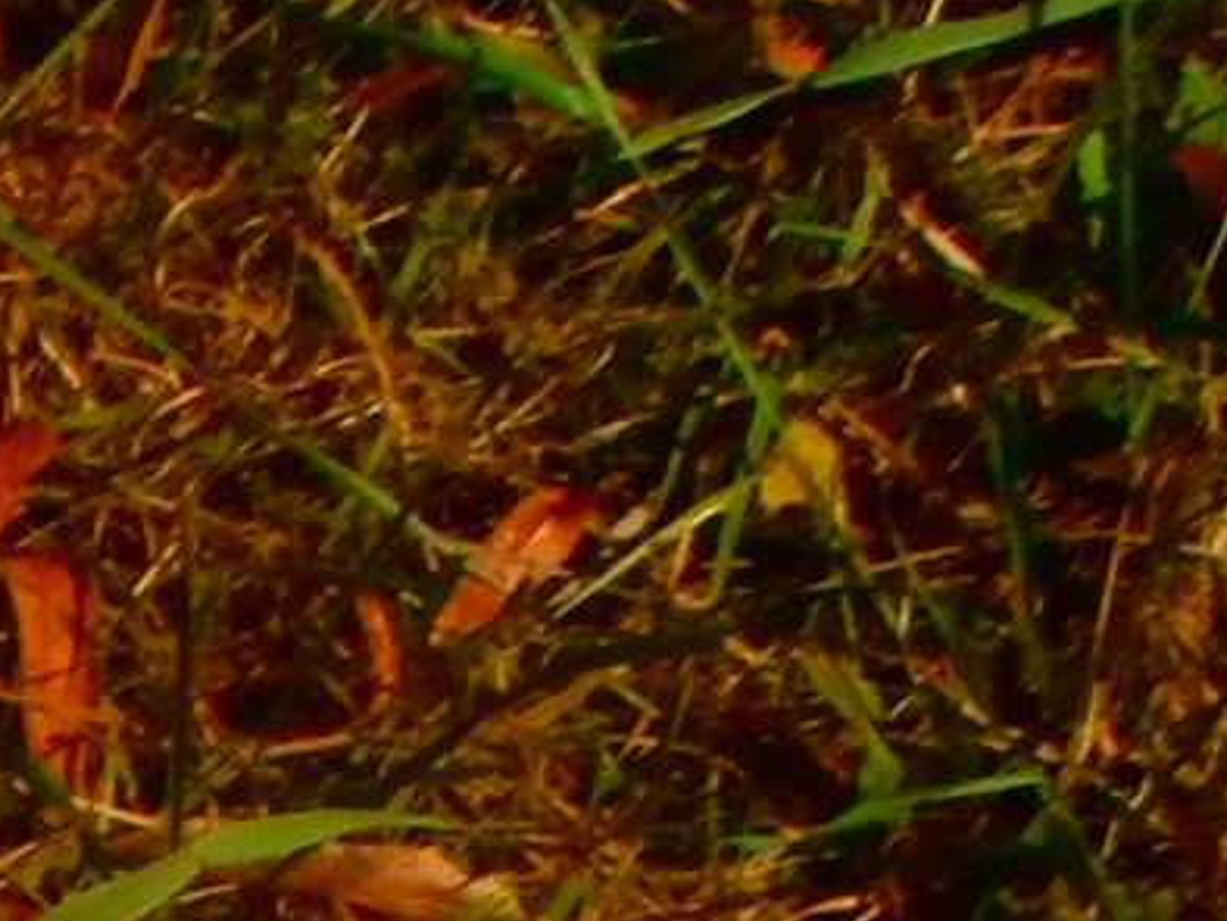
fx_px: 12694
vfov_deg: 4.1
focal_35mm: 358
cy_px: 1929
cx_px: -2749
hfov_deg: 5.2
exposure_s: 1/1600
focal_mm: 8.29
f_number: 4.2
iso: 100
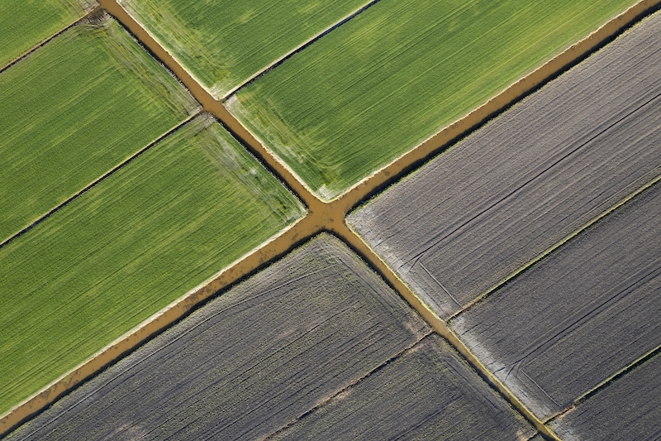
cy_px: 220
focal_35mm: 22
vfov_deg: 57.2
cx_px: 330
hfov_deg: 78.6
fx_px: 404
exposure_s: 1/350
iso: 100
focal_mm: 8.38
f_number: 2.8
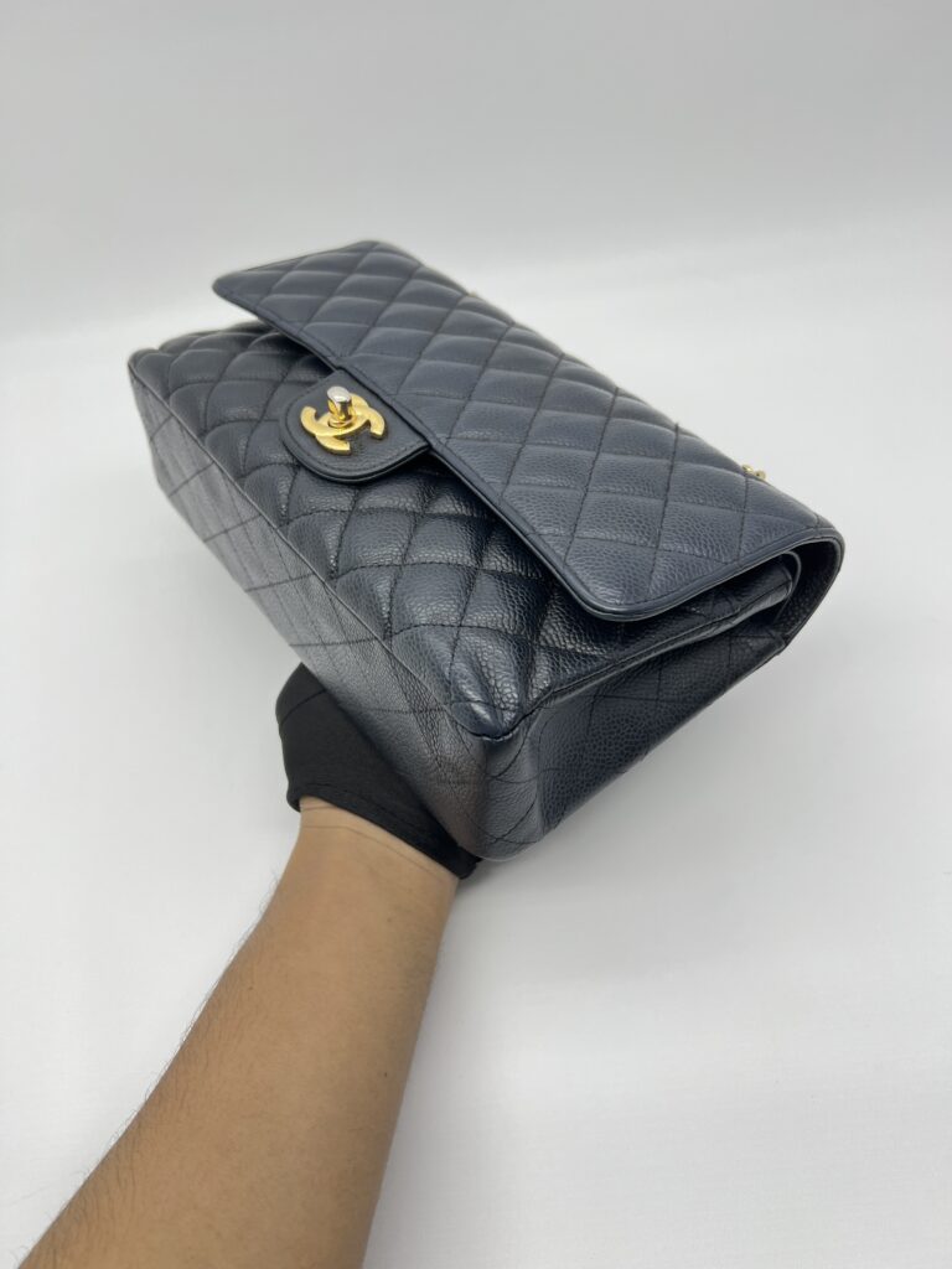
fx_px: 953
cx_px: 476
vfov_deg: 67.3
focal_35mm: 26
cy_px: 634
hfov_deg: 53.1
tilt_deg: -50.5
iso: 40
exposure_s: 1/100
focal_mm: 5.7
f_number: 1.5
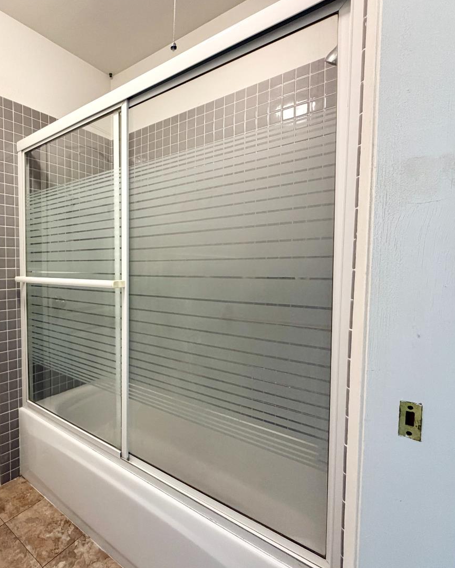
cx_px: 120
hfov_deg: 66.9
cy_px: 280
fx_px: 320
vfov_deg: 83.3
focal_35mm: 19
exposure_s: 1/60
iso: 200
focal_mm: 2.22
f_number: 2.2
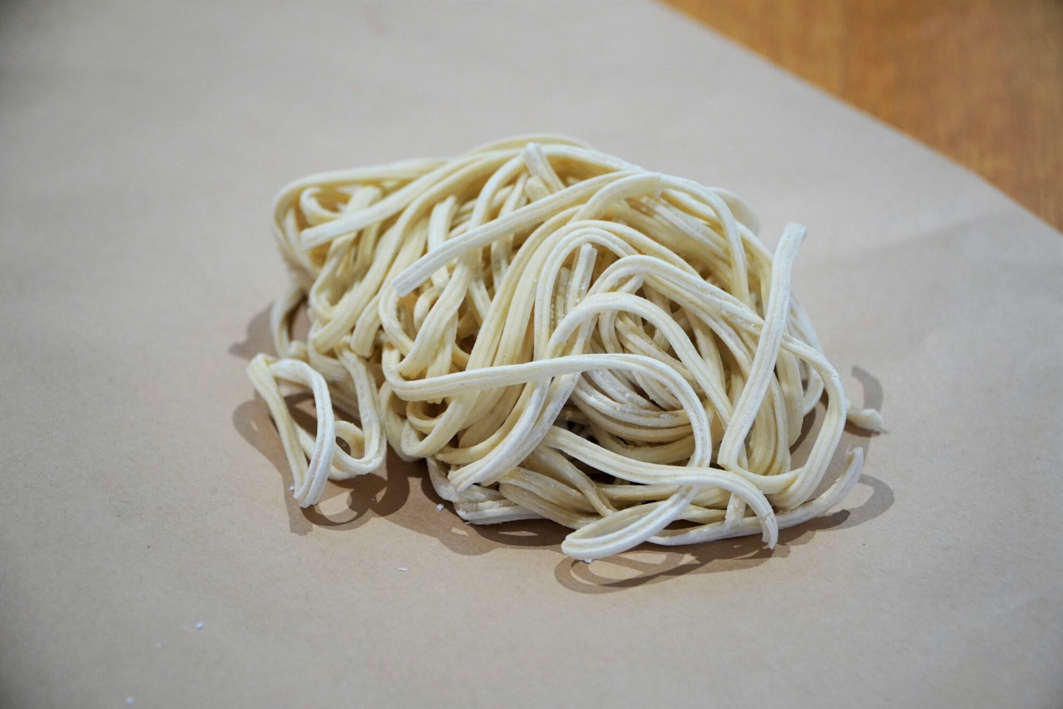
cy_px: 354
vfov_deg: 16.9
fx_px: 2391
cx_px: 532
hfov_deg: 25.1
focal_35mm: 81
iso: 1600
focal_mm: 54
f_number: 4
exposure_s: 1/160
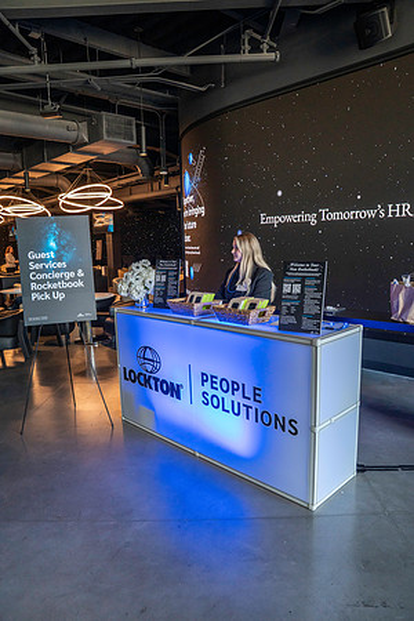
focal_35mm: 24
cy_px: 310
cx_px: 207
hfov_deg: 53.1
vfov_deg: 73.7
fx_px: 414
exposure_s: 1/200
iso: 3200
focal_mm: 24
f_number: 4.5
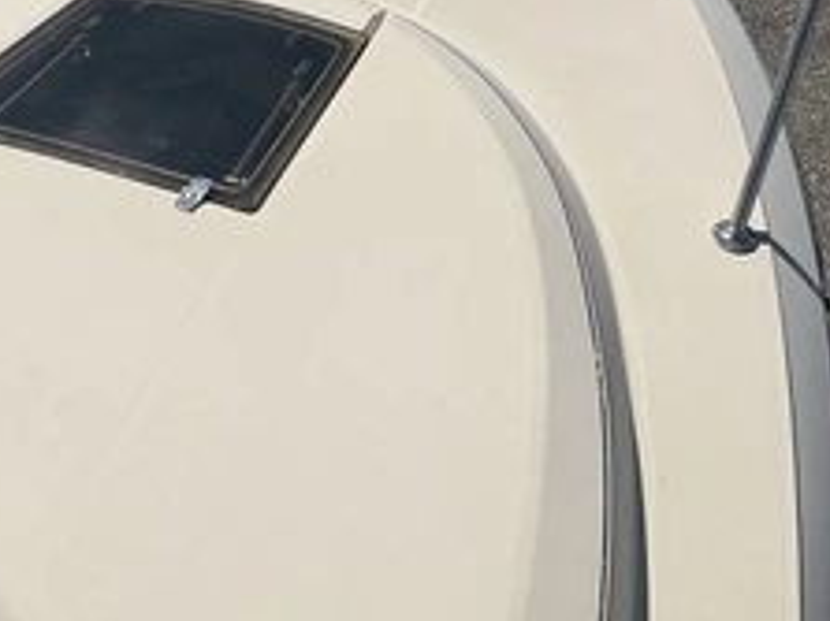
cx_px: 328
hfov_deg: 36.7
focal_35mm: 52
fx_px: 1246
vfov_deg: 27.4
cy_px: 112
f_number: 1.8
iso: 25
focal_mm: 3
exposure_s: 1/7407
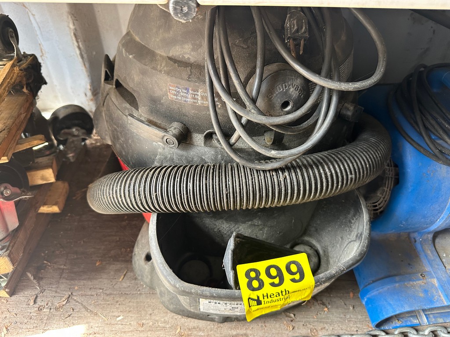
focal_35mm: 24
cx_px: 225
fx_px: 312
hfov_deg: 71.6
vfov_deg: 56.8
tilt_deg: -45.6
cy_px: 168
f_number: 1.78
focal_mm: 6.86
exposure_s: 1/101
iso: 250
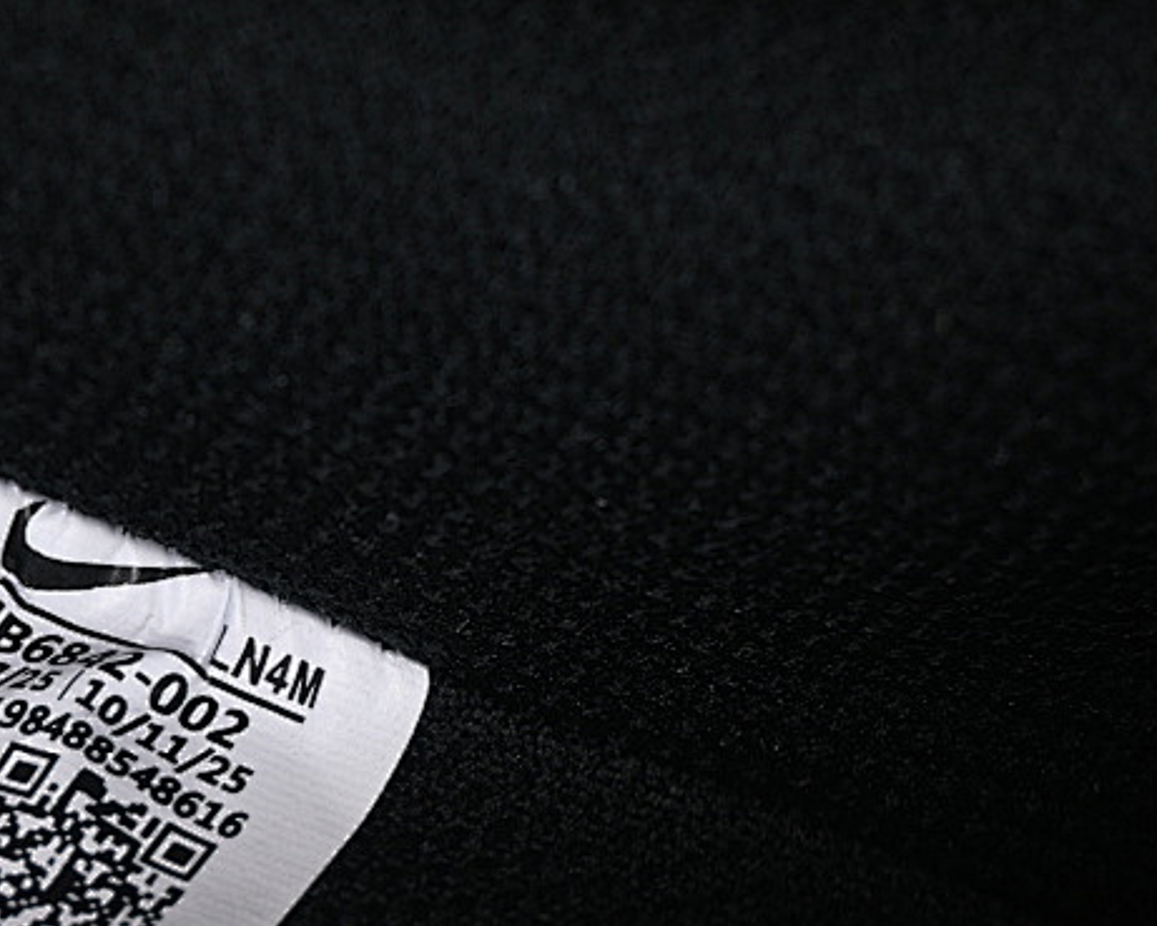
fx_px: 5651
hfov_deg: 11.6
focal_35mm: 165
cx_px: -25
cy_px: 753
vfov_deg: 9.3
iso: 160
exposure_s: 1/50
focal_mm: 50
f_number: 6.3
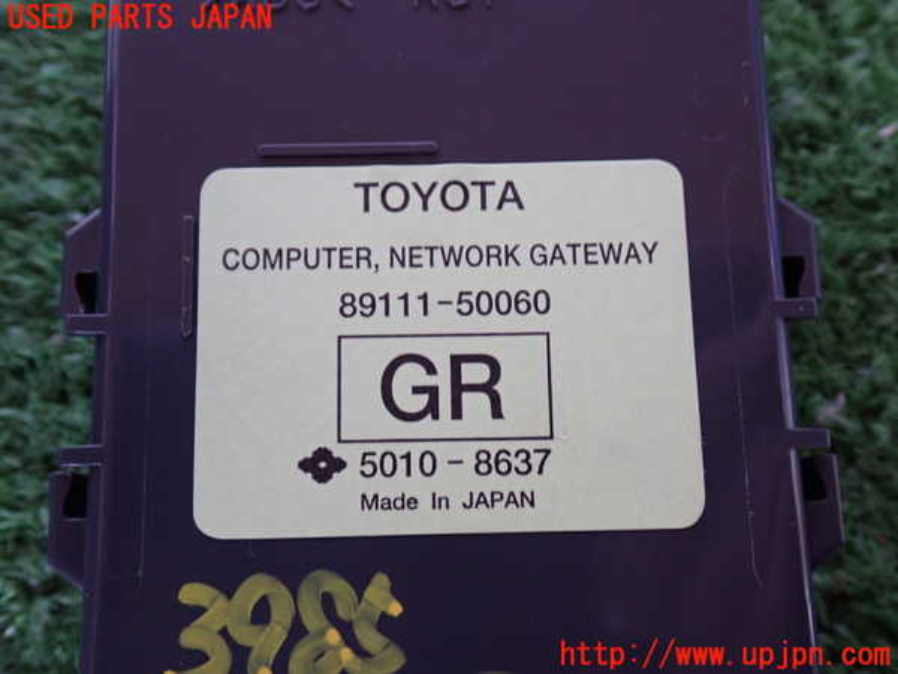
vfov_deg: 37.7
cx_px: 449
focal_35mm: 38
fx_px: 986
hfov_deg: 49.0
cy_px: 337
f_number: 2.7
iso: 320
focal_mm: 6.83
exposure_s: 1/40
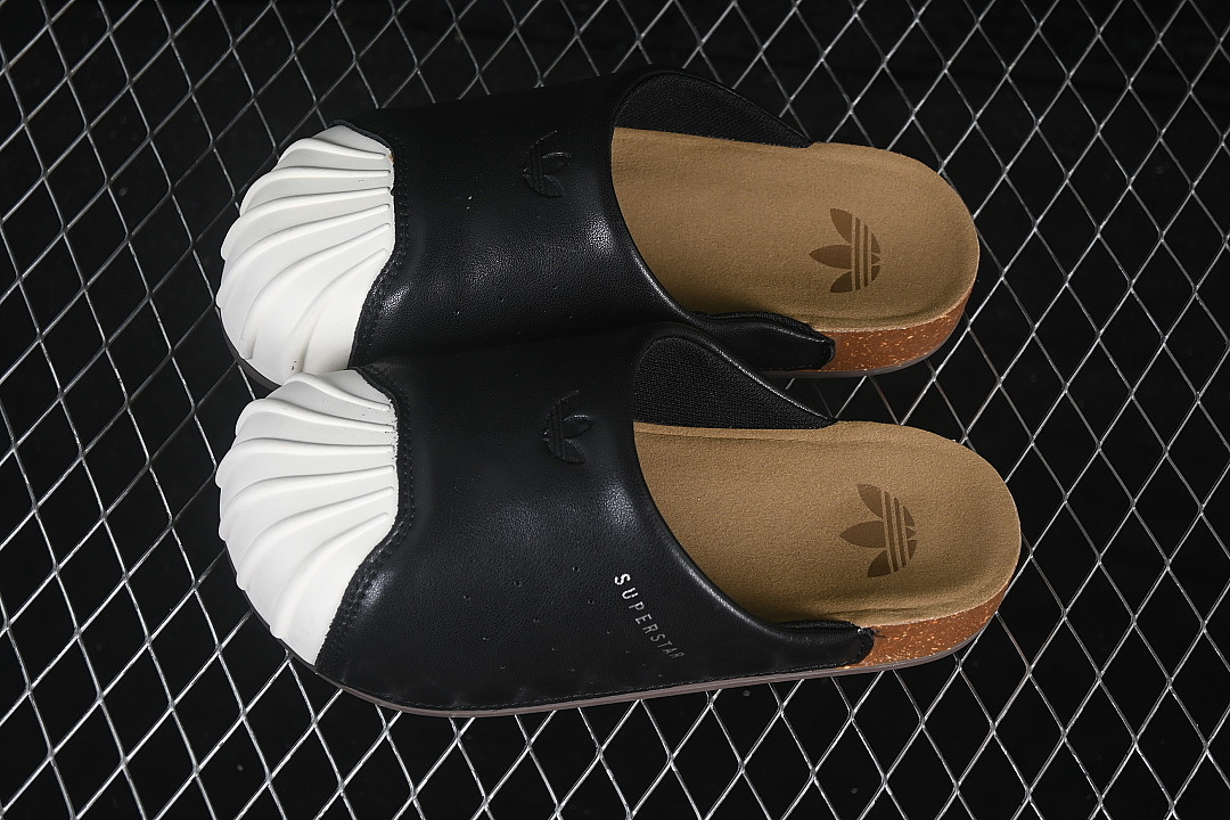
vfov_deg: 18.2
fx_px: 2562
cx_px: 615
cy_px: 410
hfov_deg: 27.0
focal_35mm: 75
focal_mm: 50
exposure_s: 1/60
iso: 160
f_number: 6.3
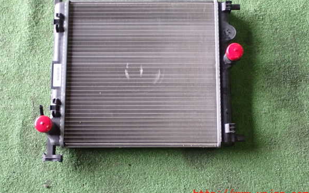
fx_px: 488
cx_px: 154
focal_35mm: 58
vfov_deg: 22.4
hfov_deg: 35.1
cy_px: 84
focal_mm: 9.65
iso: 800
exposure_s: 1/50
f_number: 3.3
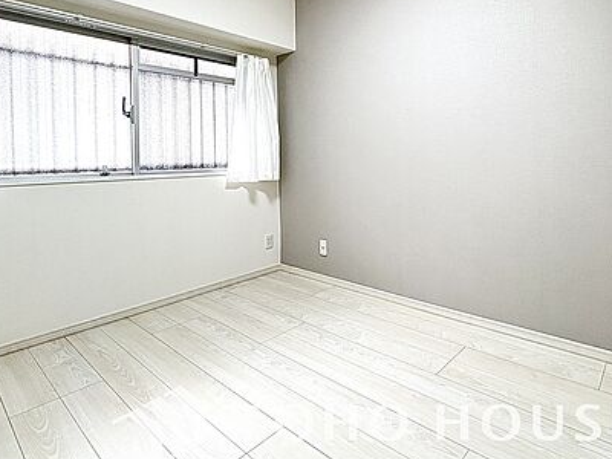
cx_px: 390
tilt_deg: -1.4
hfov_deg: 77.3
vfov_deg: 62.1
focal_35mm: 21
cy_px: 159
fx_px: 371
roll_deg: +1.8
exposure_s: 1/99
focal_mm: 2.22
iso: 250
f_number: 2.2
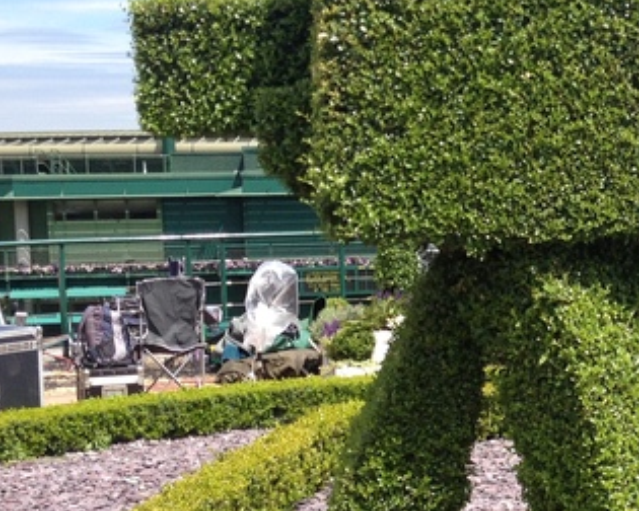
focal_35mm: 95
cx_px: 672
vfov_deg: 16.2
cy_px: 335
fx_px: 1797
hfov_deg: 19.5
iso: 64
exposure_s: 1/1042
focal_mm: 4.28
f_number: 2.4
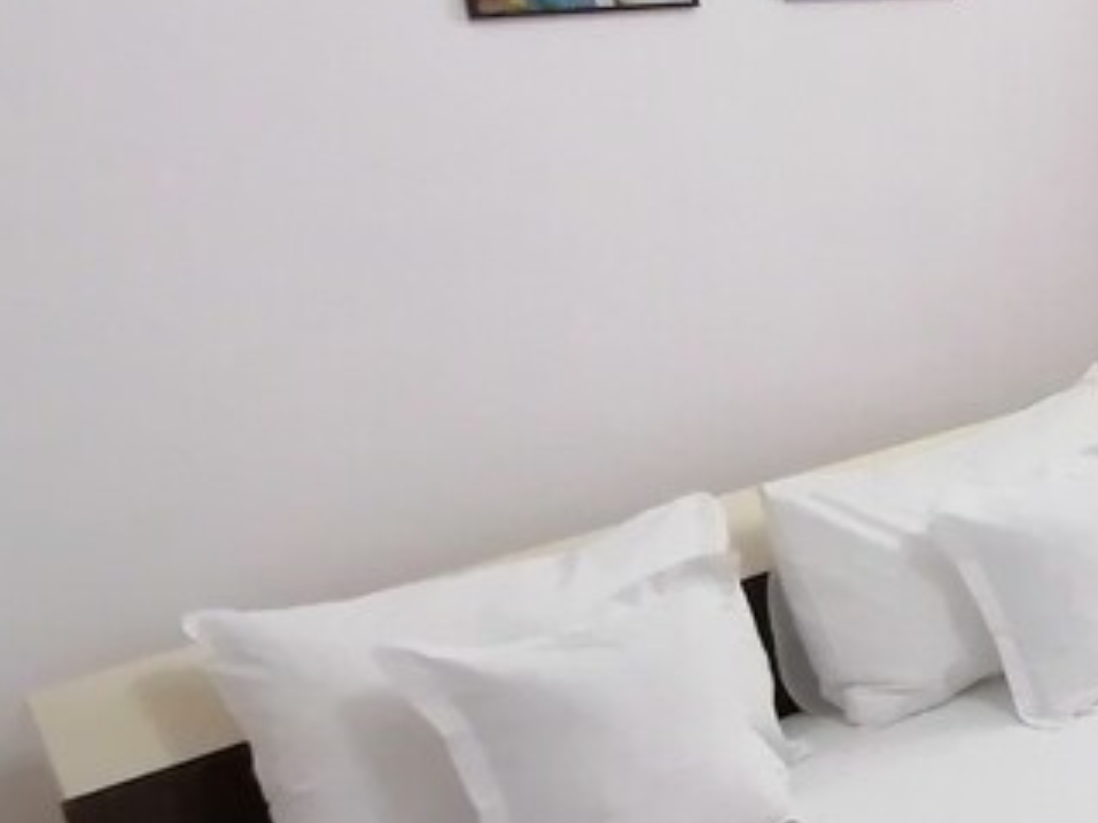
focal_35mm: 61
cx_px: 1749
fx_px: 1934
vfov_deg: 24.0
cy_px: 399
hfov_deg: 23.5
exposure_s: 1/50
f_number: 2.4
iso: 160
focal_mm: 2.7
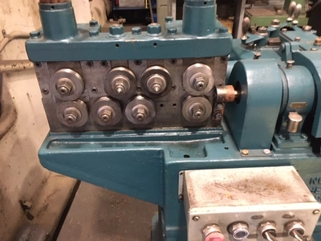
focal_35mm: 29
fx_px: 269
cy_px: 120
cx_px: 160
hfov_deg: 61.7
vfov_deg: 48.2
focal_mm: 4.15
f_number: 2.2
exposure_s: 1/15
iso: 400
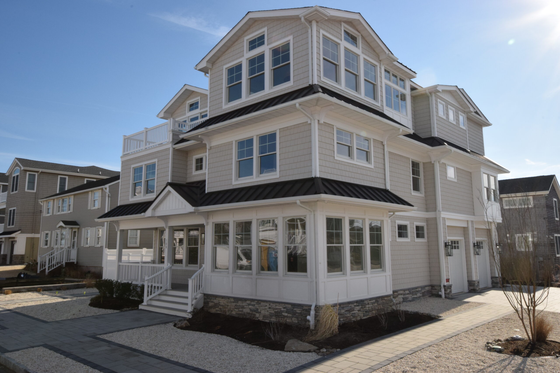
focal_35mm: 27
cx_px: 280
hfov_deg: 67.4
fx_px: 420
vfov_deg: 47.9
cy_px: 186
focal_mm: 18
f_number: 29
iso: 640
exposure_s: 1/200
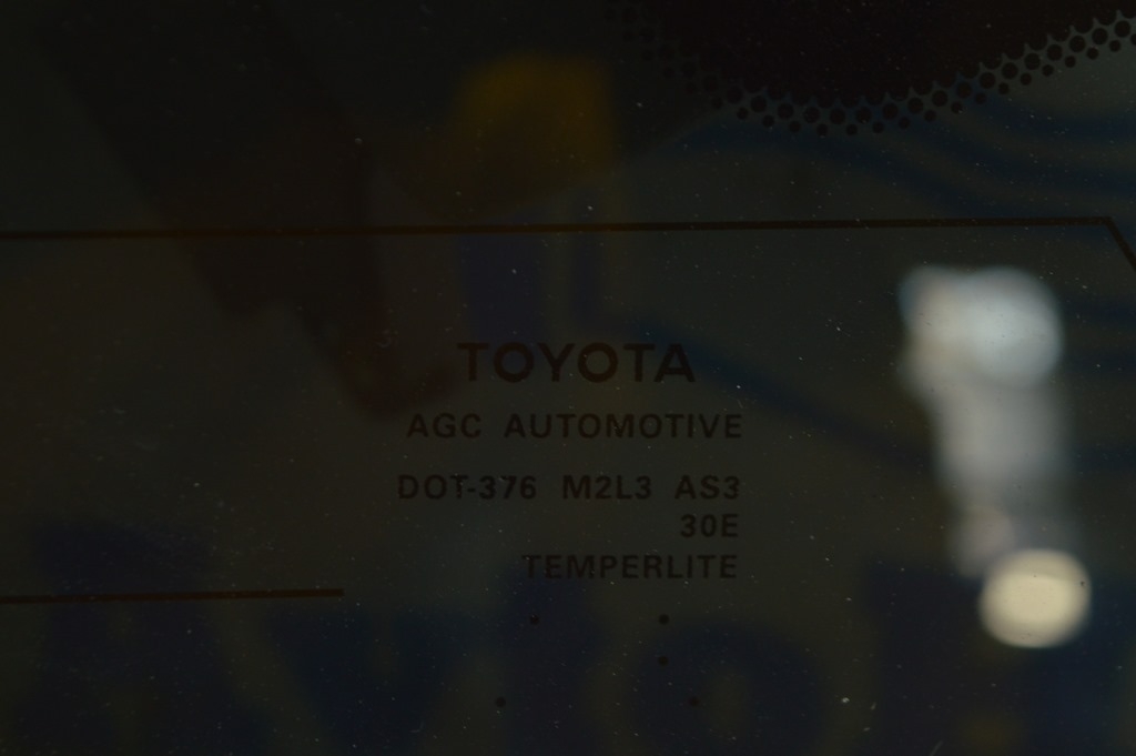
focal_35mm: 82
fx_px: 2601
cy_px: 378
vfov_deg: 16.5
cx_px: 568
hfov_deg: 24.6
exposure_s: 1/20
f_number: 5.6
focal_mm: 55
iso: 400
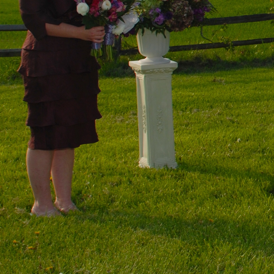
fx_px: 896
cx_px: 369
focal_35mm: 100
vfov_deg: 17.1
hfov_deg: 16.3
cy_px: 27
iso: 100
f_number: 7.1
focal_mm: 20
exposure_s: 1/200
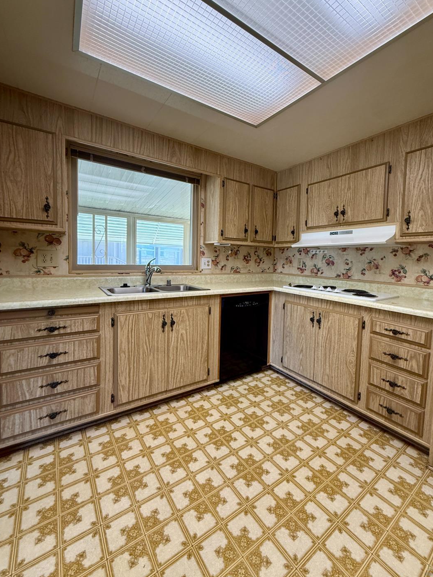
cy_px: 273
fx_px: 250
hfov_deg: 81.7
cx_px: 228
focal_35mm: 15
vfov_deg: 98.1
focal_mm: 2.22
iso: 200
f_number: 2.2
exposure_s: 1/120
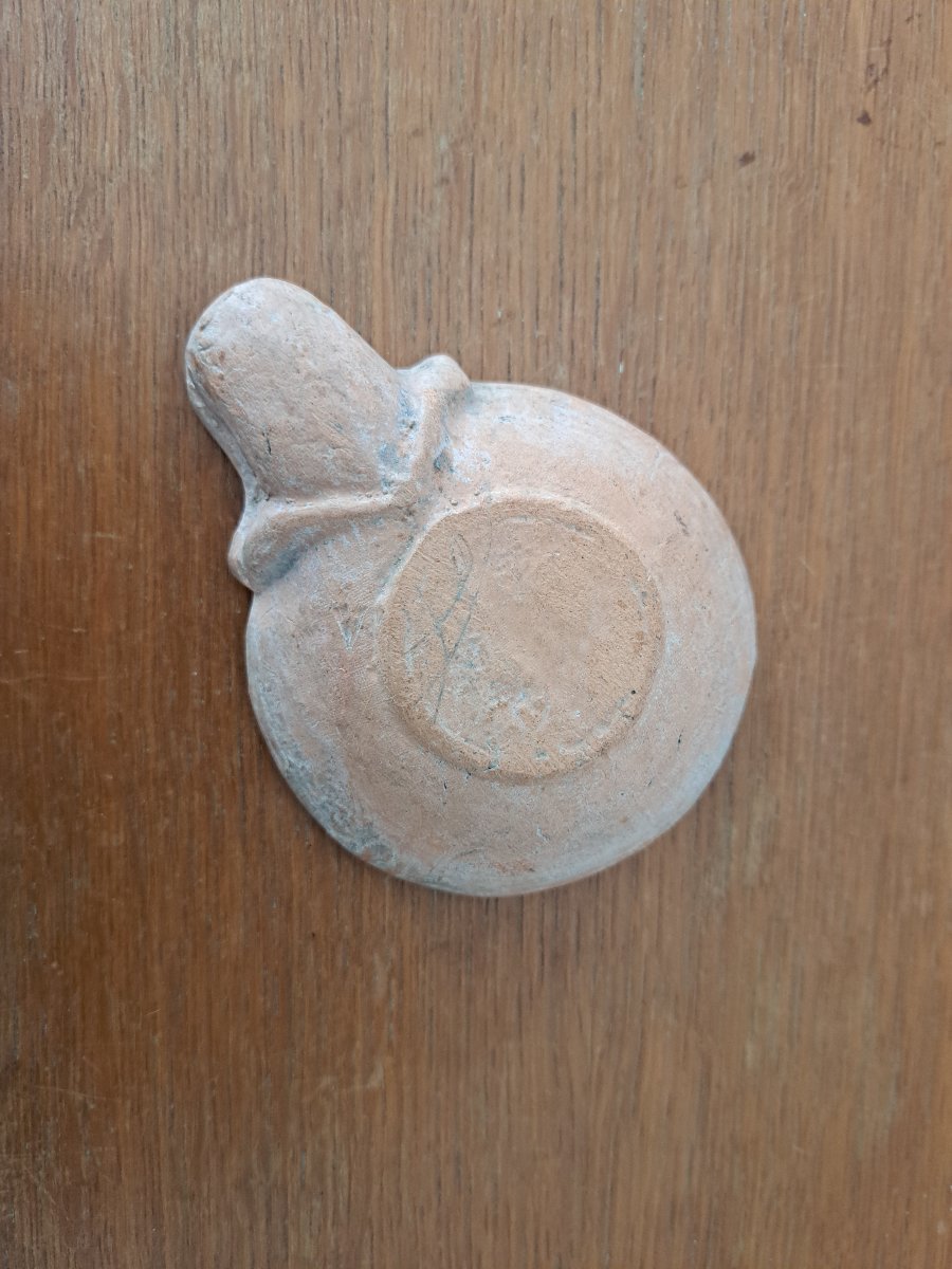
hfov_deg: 56.8
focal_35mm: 24
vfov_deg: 71.6
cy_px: 634
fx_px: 880
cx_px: 476
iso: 400
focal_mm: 5.23
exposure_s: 1/33
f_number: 1.8
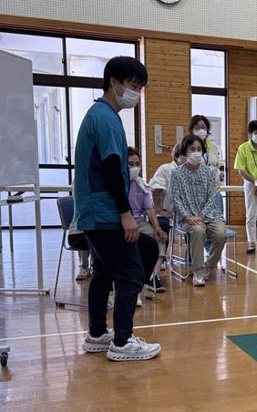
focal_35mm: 61
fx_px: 684
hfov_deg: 19.1
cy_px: 245
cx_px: 363
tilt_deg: -7.7
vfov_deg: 33.4
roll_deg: -1.9
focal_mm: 5.96
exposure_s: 1/120
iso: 100
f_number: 1.6
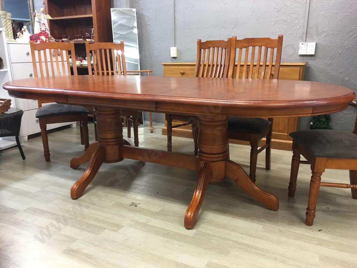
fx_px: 299
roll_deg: +0.3
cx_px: 178
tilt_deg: -13.1
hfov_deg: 61.7
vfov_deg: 48.2
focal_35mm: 29
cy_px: 134
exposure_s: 1/17
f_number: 2.2
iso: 64
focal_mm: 4.15
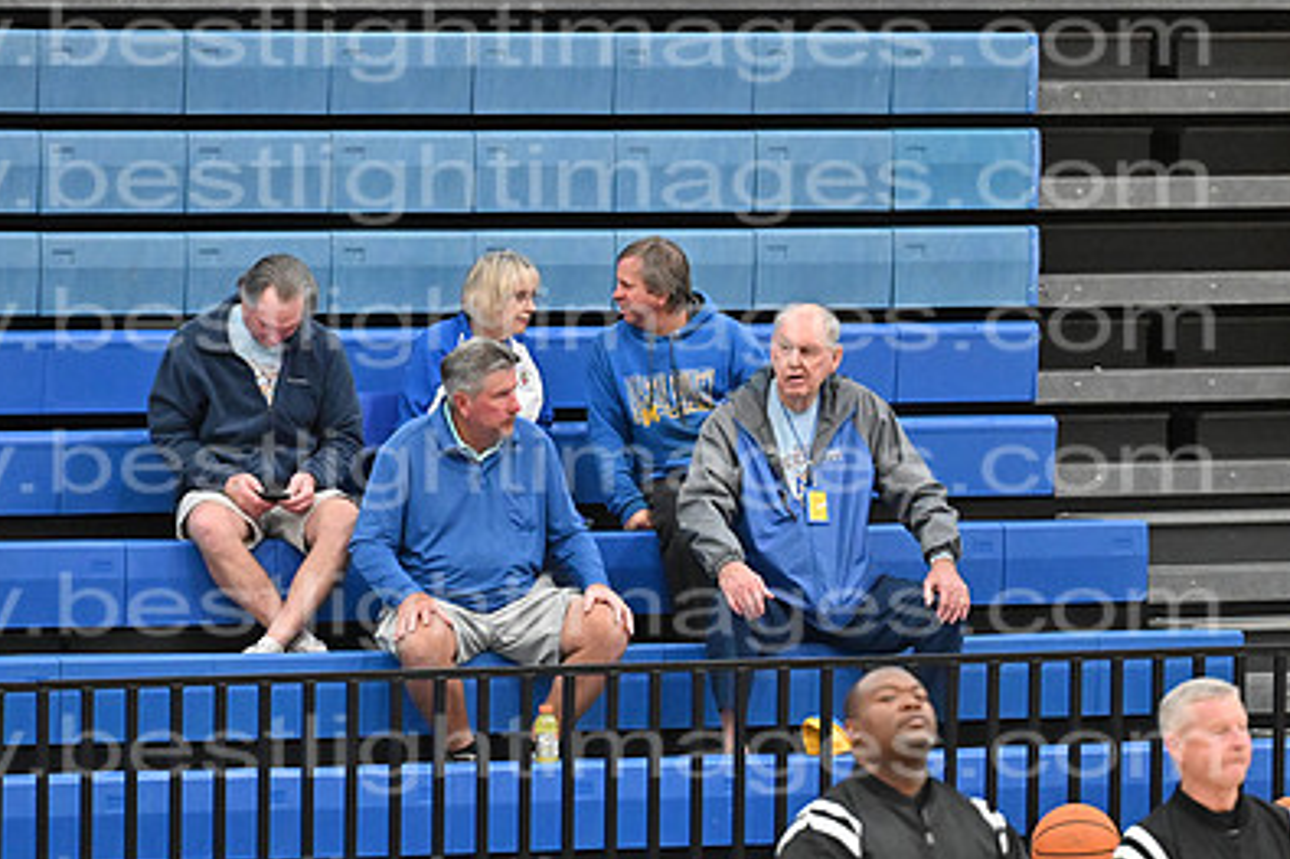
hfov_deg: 7.0
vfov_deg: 4.7
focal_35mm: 294
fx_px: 10530
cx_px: 483
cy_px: 398
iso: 9000
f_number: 4
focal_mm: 200
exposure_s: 1/800
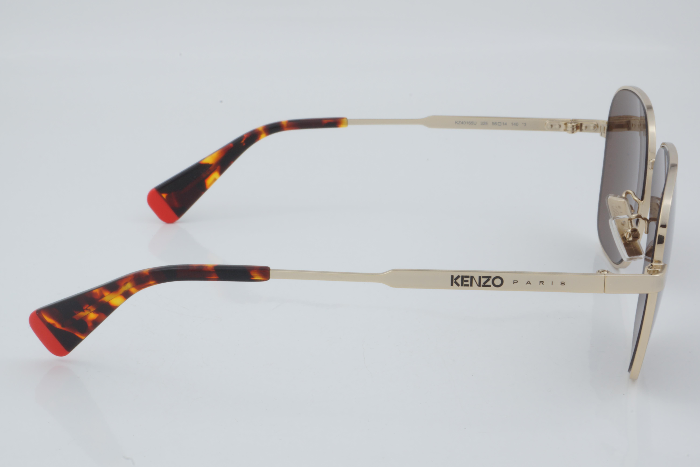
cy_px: 234
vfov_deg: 20.2
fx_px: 1312
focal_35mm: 68
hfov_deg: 29.9
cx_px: 350
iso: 100
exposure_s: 1/3
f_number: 32
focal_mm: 45
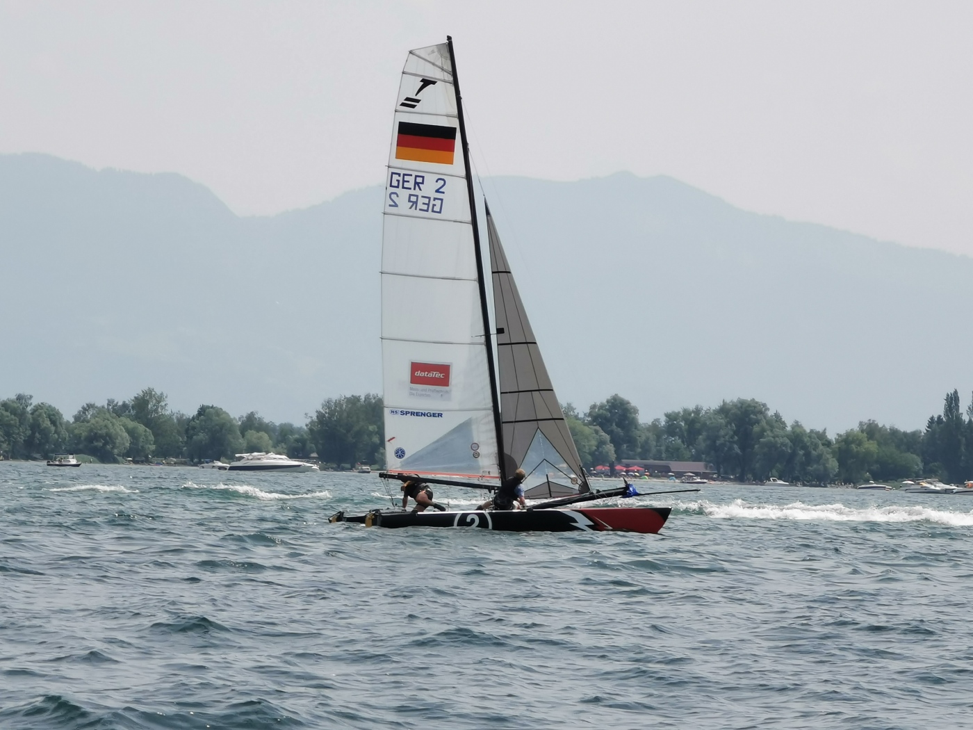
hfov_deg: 11.4
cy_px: 365
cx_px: 486
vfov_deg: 8.6
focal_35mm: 173
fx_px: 4863
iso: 50
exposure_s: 1/689
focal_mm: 14.46
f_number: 3.4
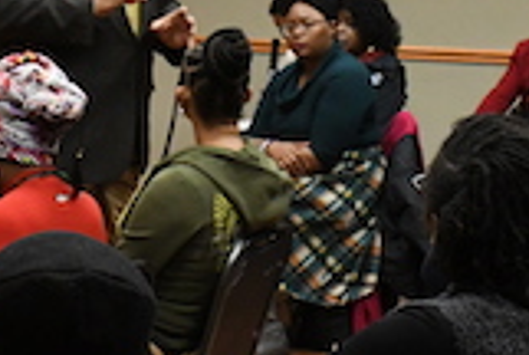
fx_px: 2135
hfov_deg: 14.1
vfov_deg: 9.5
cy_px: 36
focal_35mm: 145
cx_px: 358
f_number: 5.6
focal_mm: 26
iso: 5000
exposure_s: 1/160
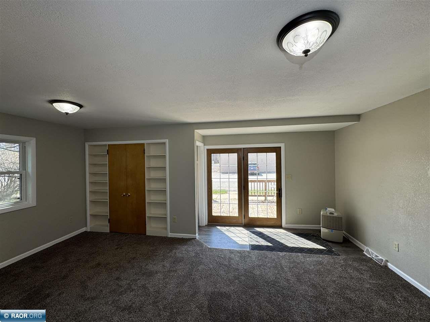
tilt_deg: +0.2
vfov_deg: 85.7
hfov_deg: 102.1
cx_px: 215
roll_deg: +0.8
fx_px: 174
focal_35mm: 14
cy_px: 161
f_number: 2.2
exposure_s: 1/146
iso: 40
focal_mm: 2.22
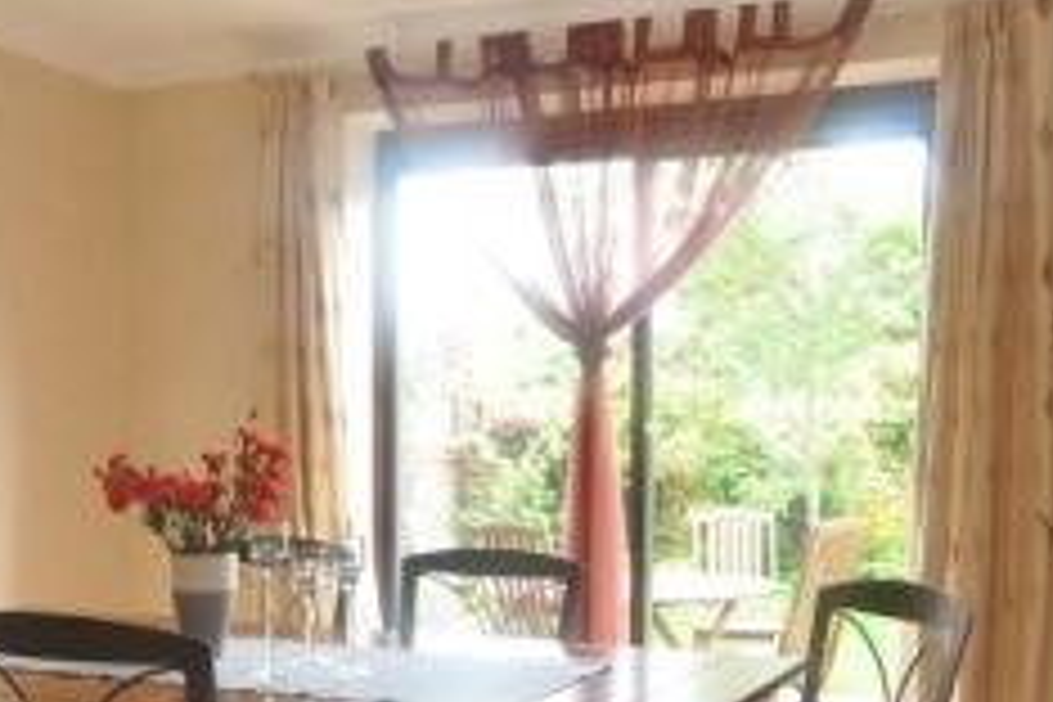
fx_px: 1228
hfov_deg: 46.0
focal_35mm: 42
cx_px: 652
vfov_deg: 31.7
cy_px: 464
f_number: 11
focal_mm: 10
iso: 200
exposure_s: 1/1.3
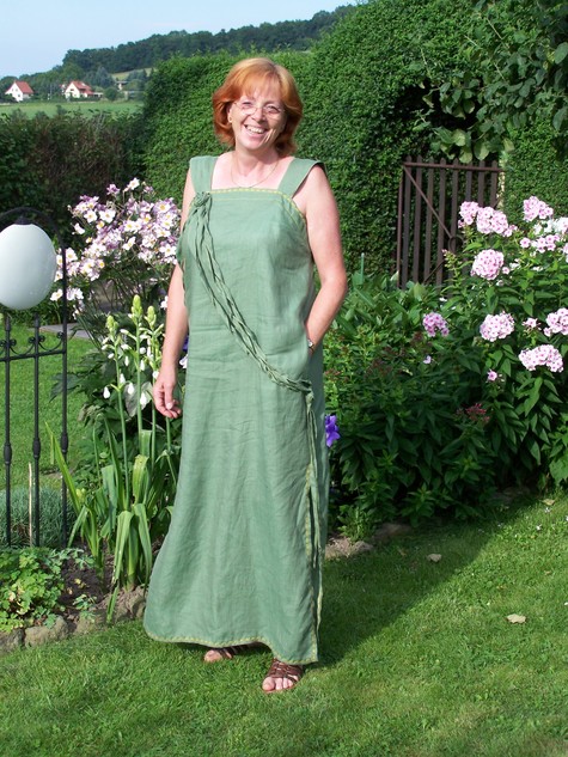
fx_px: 1465
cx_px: 284
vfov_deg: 29.0
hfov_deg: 21.9
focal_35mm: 67
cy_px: 378
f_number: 3.2
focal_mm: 11.1
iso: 64
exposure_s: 1/400
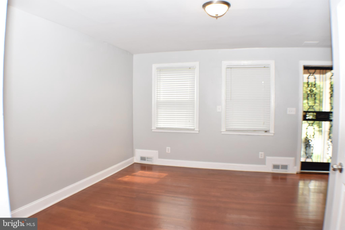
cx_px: 172
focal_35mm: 33
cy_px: 115
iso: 640
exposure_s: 1/80
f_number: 6.3
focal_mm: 22
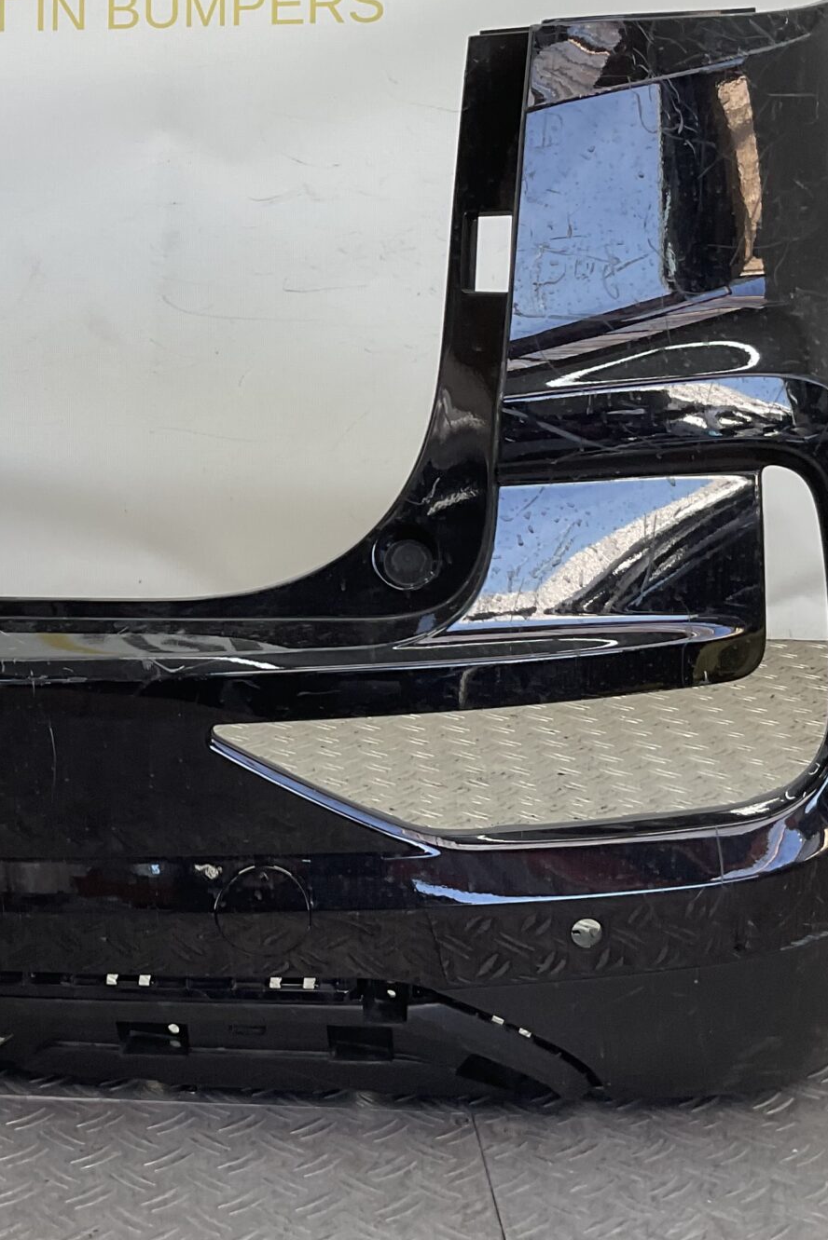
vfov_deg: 34.3
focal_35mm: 58
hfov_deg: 22.7
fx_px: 2000
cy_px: 472
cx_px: 44
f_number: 1.8
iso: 20
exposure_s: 1/120
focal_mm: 3
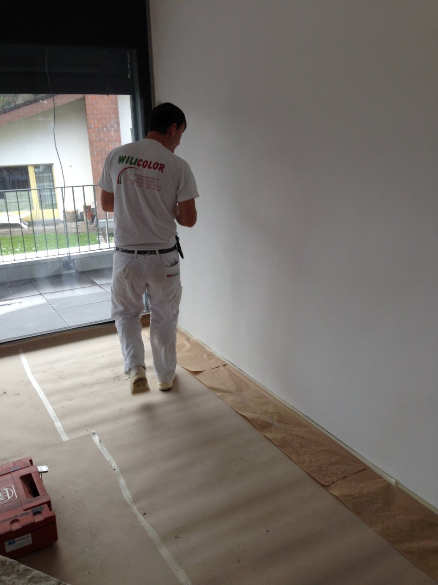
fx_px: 557
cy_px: 292
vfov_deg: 55.4
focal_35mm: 33
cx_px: 219
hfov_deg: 42.9
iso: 50
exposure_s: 1/60
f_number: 2.4
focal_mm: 4.12
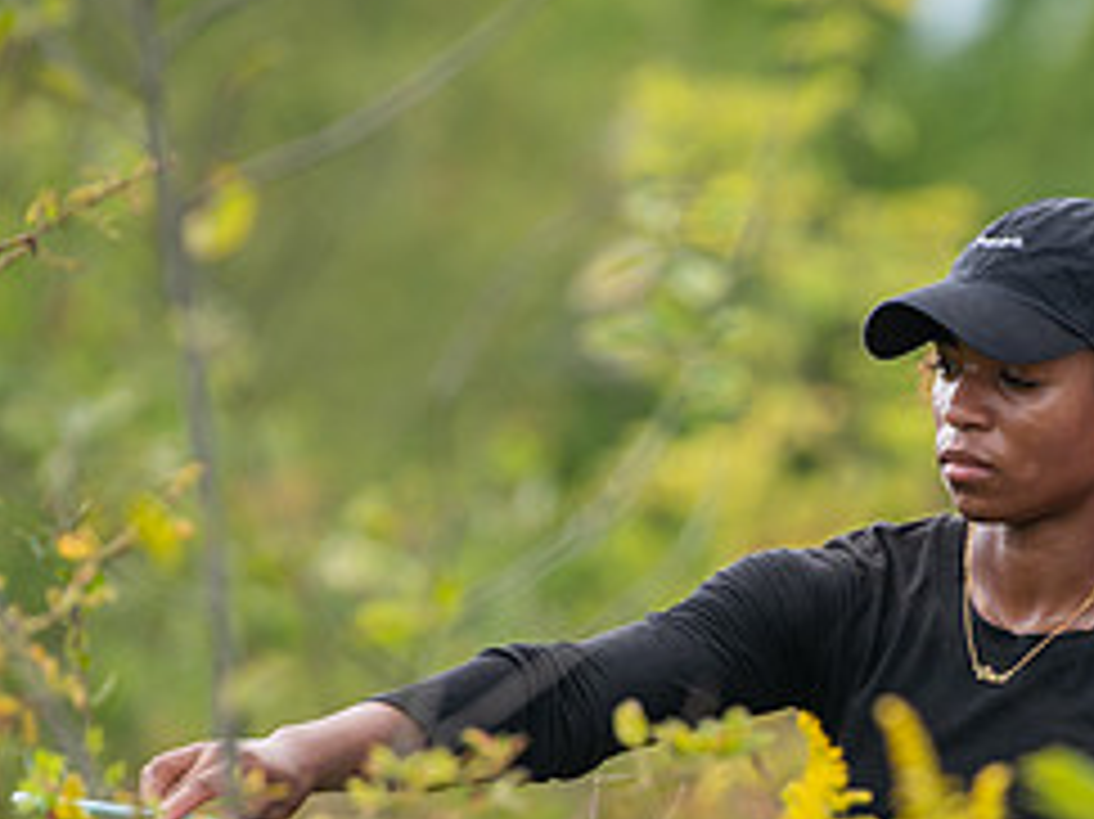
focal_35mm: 459
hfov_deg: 4.3
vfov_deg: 3.2
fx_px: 14499
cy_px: 655
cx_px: 977
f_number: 3.5
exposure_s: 1/320
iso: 100
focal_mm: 200
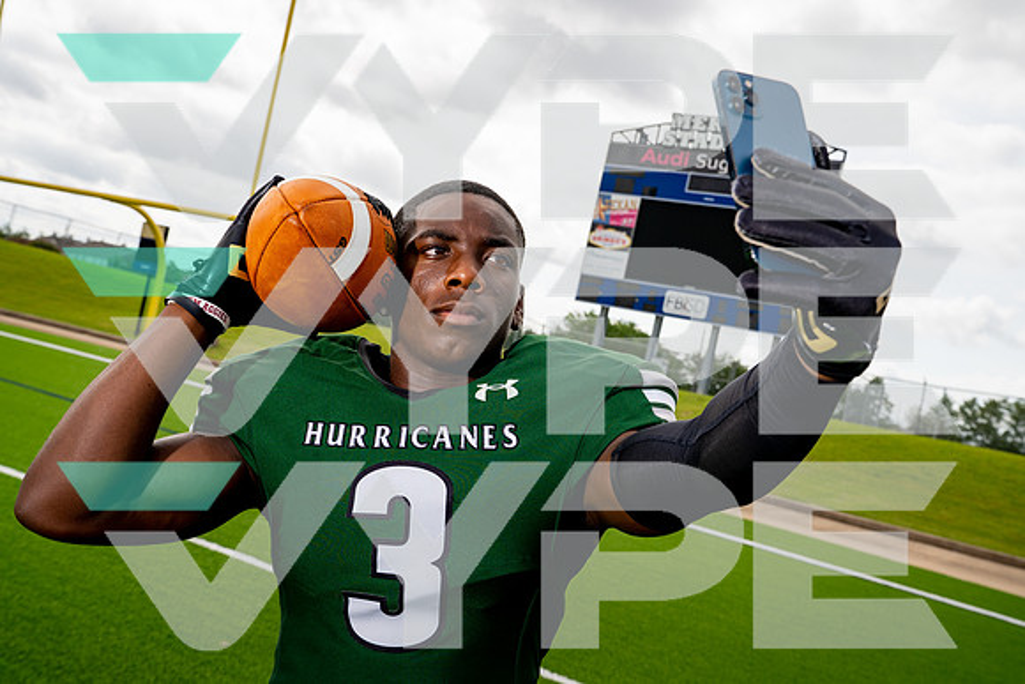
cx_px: 512
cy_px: 342
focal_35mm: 41
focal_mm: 41
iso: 200
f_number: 8
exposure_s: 1/250
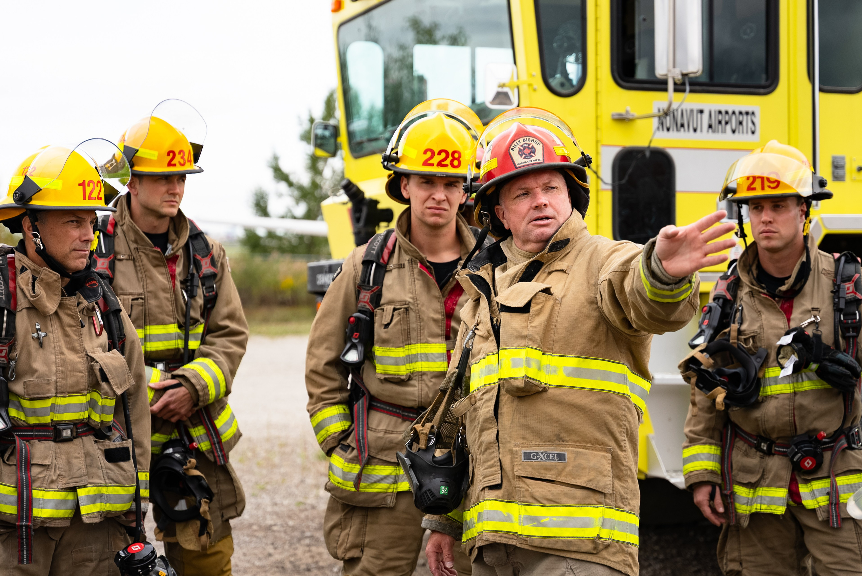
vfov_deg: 19.6
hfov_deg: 29.0
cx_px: 430
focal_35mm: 70
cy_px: 257
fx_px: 1668
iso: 125
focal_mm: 62.9
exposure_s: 1/1000
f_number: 2.8
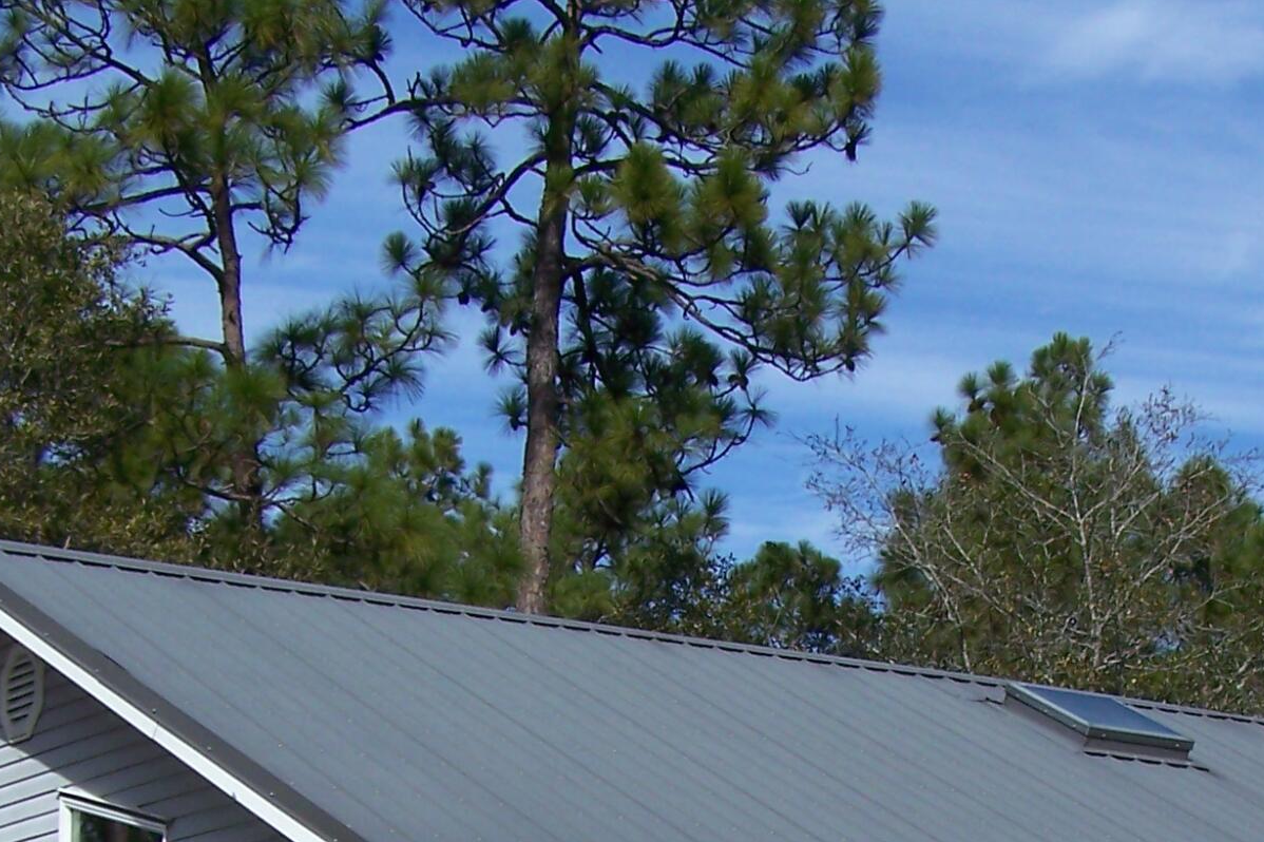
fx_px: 3475
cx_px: 815
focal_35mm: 99
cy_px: 1186
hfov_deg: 20.6
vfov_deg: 13.2
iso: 64
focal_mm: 6.3
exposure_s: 1/800
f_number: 4
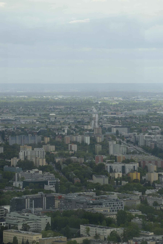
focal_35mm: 190
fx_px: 1289
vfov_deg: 10.8
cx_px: 82
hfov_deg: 7.2
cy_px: 122
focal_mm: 190
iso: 500
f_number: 5.6
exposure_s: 1/1600
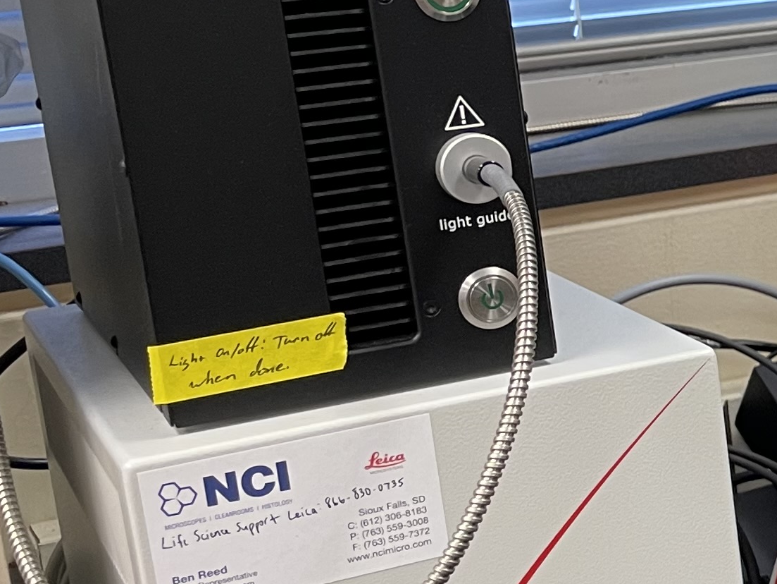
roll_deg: +3.8
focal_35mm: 95
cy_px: 286
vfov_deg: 15.6
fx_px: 2133
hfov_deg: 17.8
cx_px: 1257
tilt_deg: -12.4
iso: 80
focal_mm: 4.2
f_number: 1.6
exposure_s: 1/60
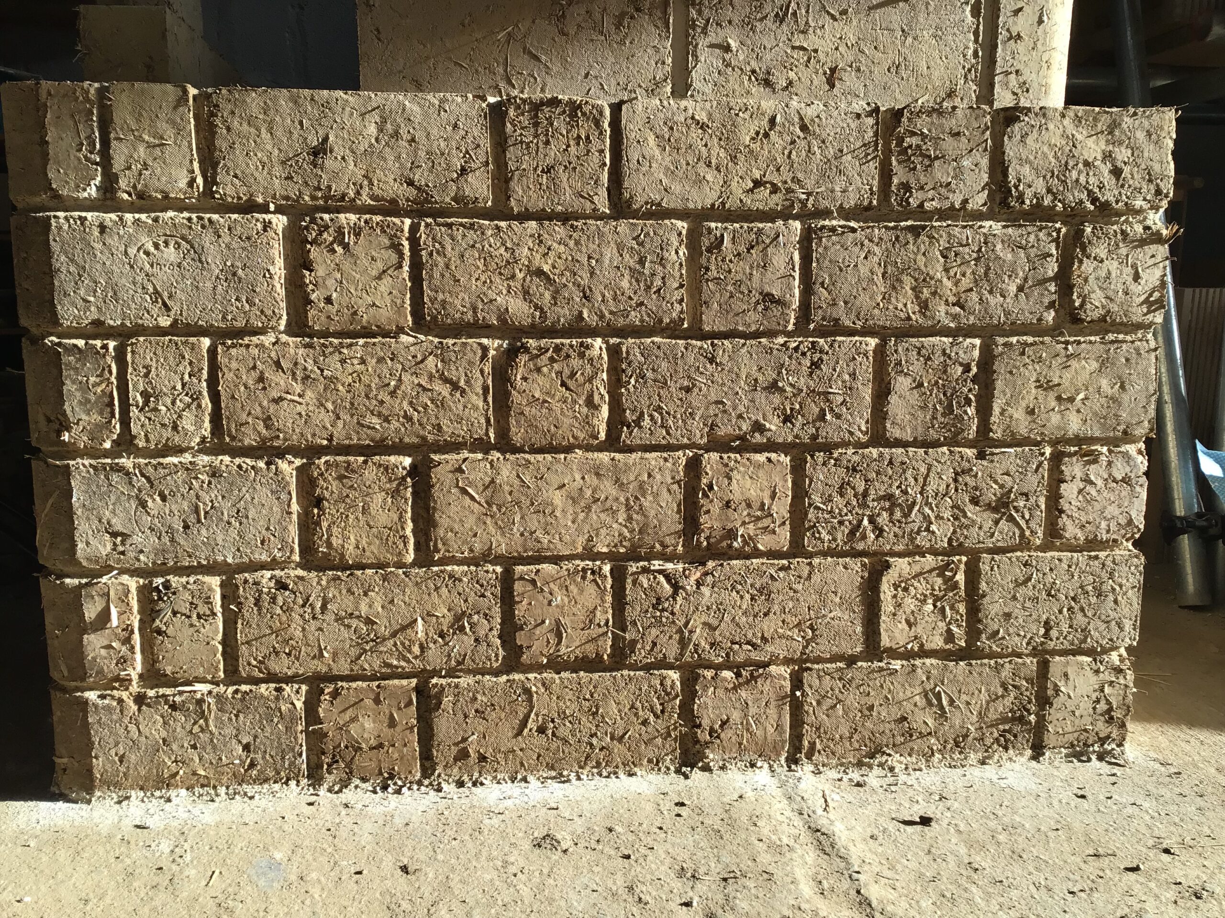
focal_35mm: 31
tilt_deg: -7.4
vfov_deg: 45.4
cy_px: 459
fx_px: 1097
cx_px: 612
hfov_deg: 58.4
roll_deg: -0.8
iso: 25
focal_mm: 3.3
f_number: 2.4
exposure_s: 1/179
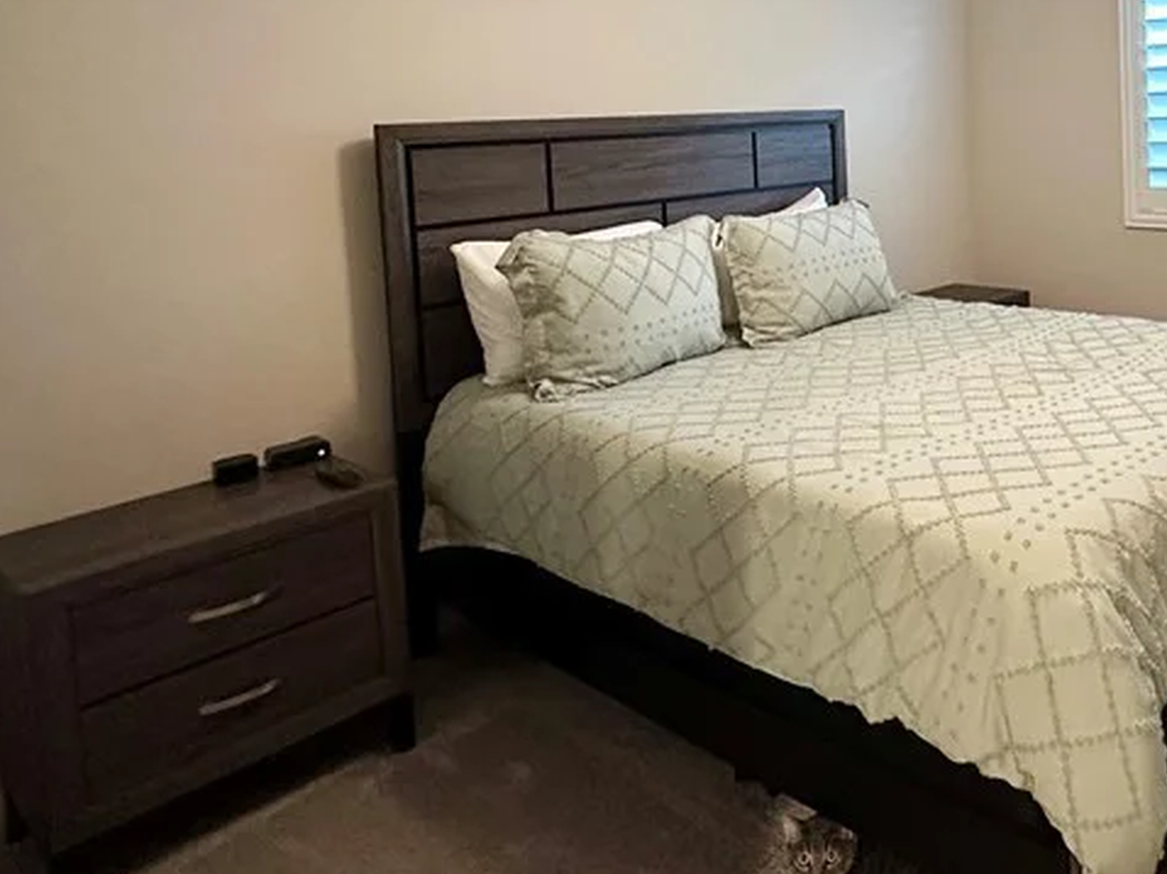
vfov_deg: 44.4
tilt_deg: -3.8
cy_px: 168
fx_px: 1011
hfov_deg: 53.0
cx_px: 1038
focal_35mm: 30
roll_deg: +1.3
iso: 500
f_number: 2.2
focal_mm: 2.22
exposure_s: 1/60
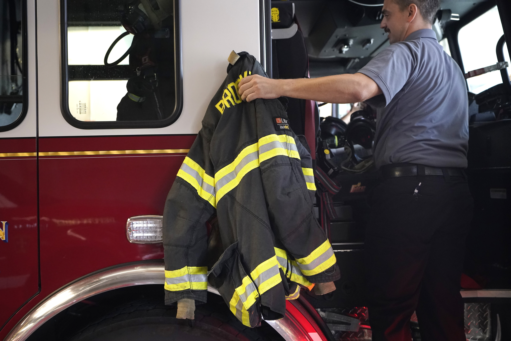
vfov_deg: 40.0
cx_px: 256
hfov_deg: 57.2
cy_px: 170
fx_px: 468
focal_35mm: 33
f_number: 2.8
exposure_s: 1/500
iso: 5000
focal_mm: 33
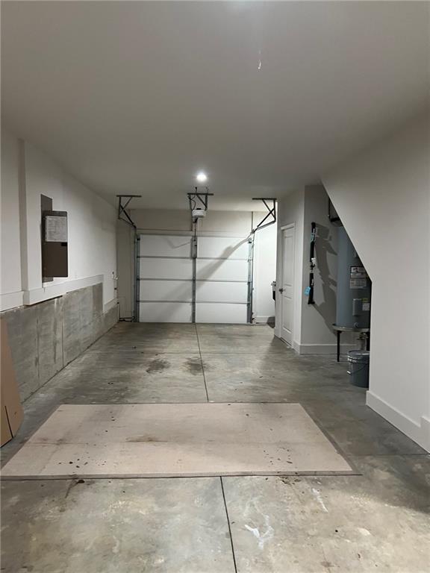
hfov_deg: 53.1
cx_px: 215
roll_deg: -1.1
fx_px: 431
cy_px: 286
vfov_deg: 67.3
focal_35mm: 26
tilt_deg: -4.0
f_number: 1.5
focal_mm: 5.7
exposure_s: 1/60
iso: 320
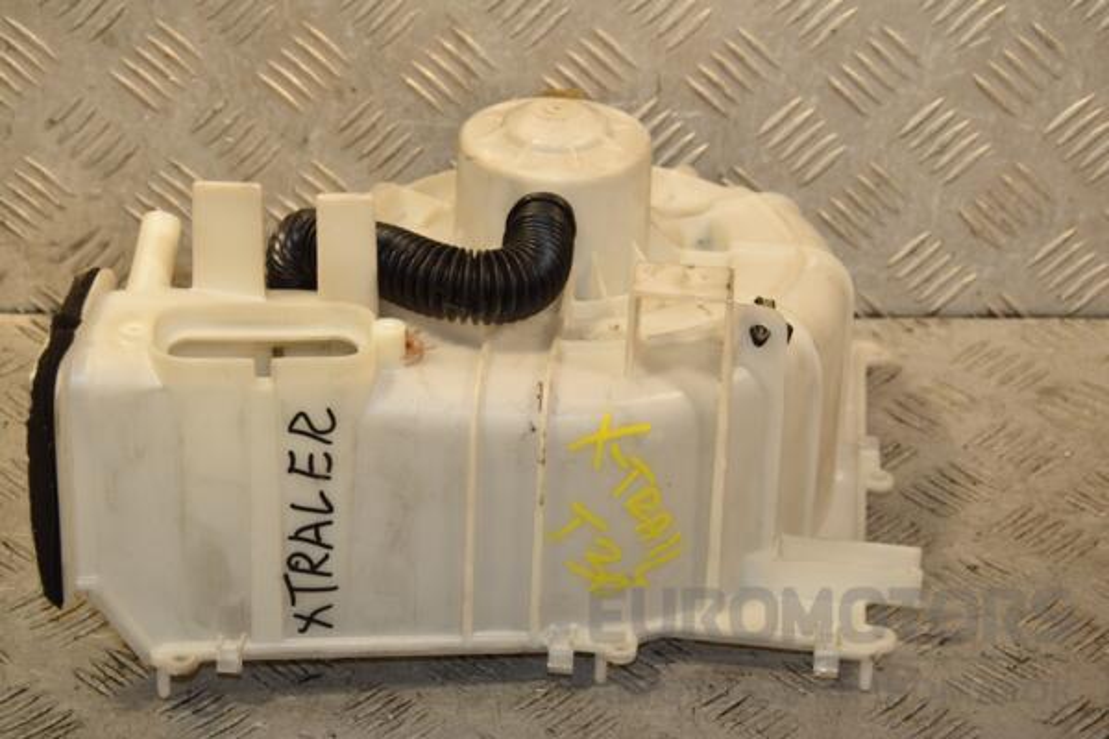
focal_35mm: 87
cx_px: 554
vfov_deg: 15.7
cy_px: 370
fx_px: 2680
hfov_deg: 23.4
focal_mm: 58
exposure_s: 1/200
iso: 800
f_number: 8
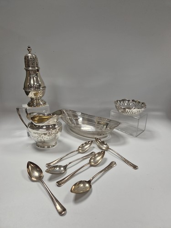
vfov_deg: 73.9
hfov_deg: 58.9
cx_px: 86
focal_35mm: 23
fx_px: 151
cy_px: 114
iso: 100
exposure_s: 1/180
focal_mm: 5.4
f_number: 1.8
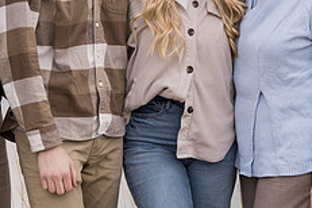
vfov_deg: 7.8
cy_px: -10
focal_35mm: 176
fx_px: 1525
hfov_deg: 11.7
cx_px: 205
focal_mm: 70
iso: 200
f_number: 2.8
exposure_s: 1/250
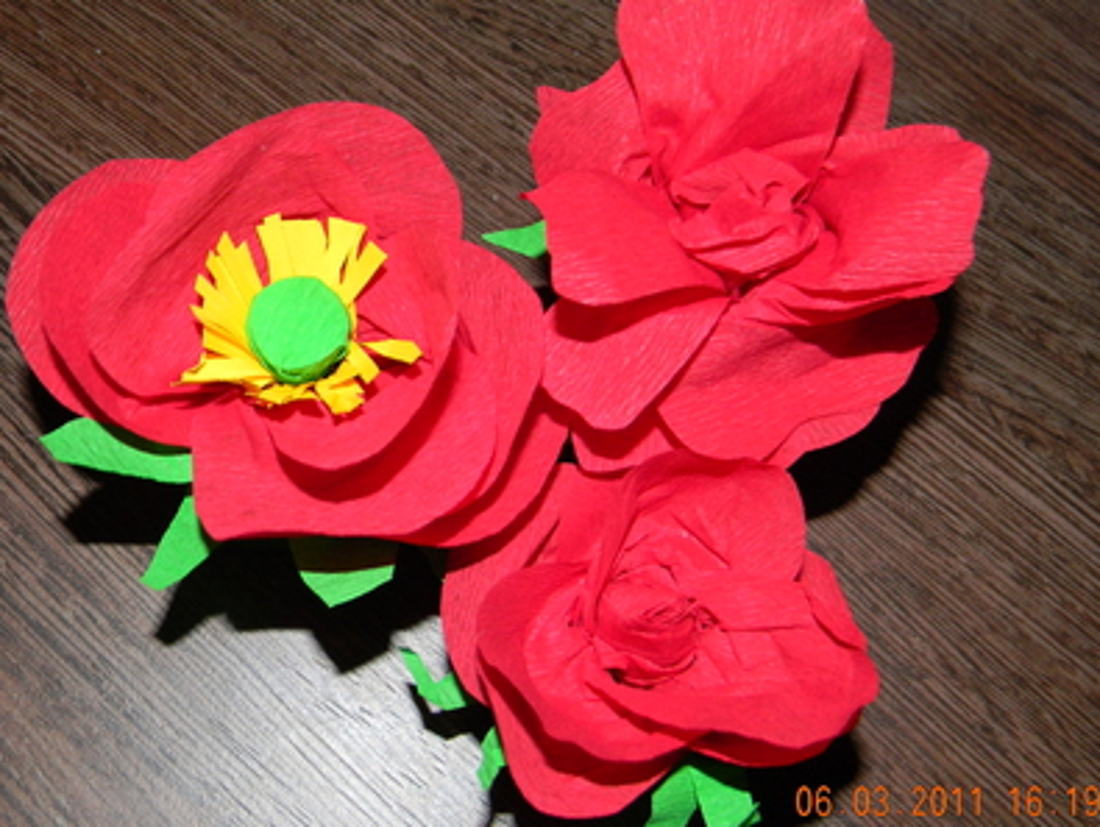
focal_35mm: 41
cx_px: 554
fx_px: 1304
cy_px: 429
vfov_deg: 35.2
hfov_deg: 45.7
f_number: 7.4
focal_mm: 6.4
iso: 200
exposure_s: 1/30
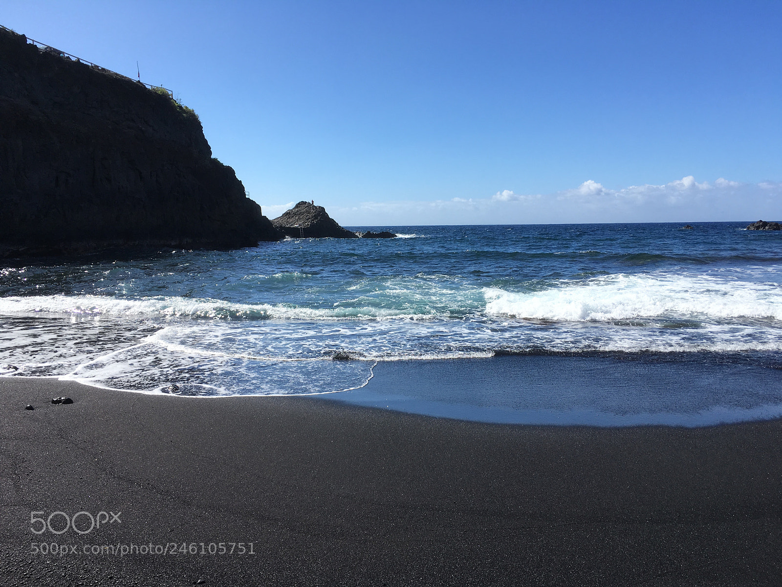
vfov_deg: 48.2
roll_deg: +0.5
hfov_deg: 61.7
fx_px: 655
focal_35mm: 29
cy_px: 294
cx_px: 391
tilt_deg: -3.9
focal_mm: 4.15
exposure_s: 1/1876
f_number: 2.2
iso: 25
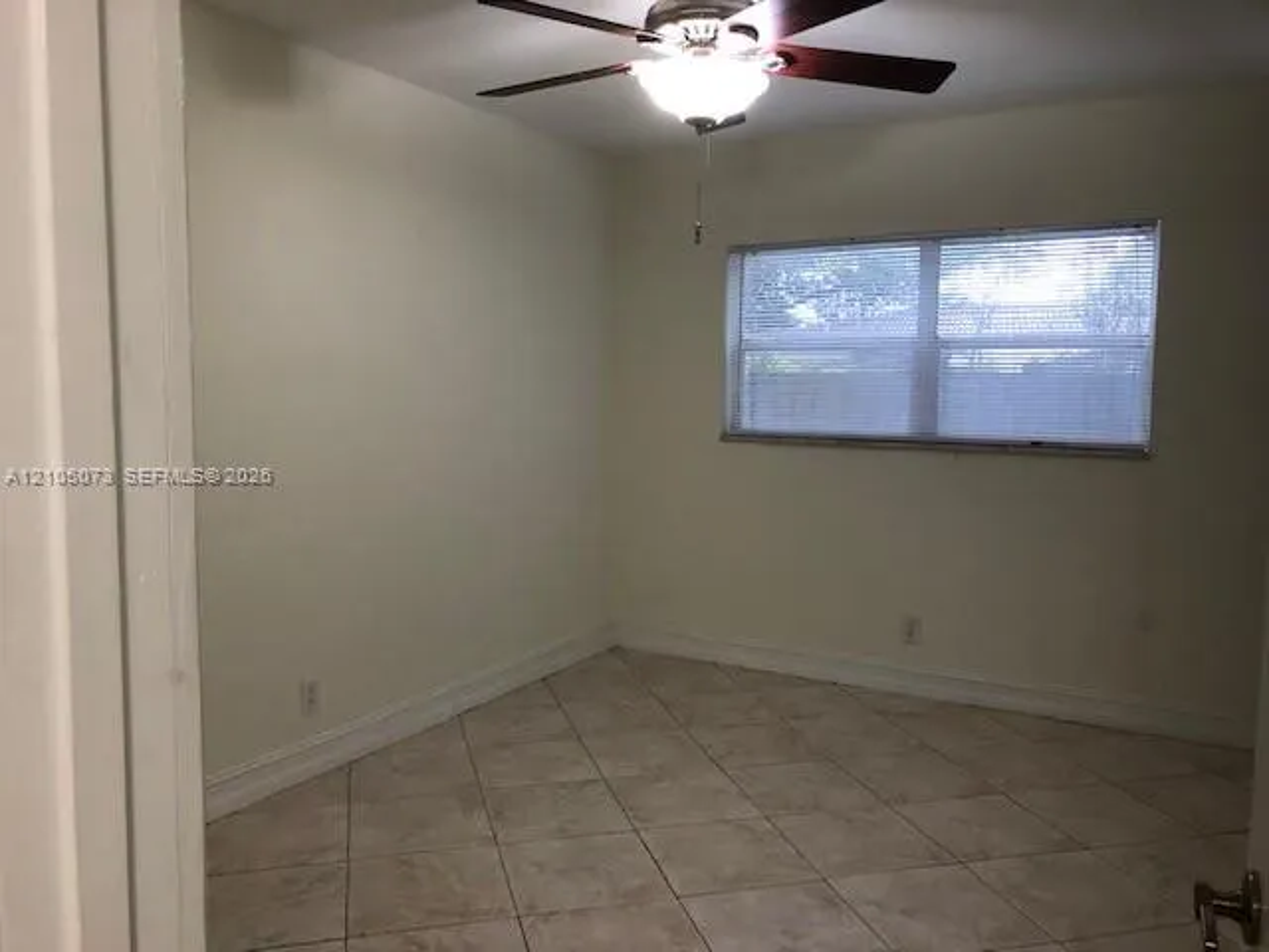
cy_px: 476
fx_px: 1026
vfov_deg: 49.7
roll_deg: -0.6
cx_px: 634
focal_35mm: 28
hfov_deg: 63.4
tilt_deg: -5.8
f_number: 1.8
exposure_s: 1/17
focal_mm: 3.99
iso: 40
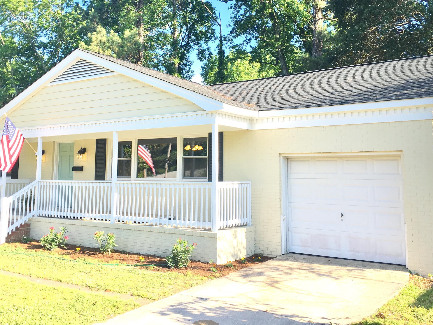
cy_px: 122
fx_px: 463
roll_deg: -0.7
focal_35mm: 37
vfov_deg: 38.4
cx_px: 191
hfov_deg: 50.0
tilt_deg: +8.7
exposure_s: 1/400
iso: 25
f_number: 2.2
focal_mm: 4.15
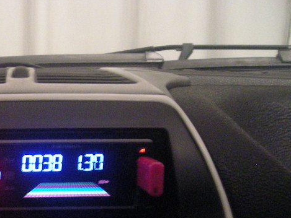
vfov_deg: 17.3
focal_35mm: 83
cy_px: 231
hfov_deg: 22.8
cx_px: 14
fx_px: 698
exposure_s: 1
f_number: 3.2
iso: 800
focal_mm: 6.3
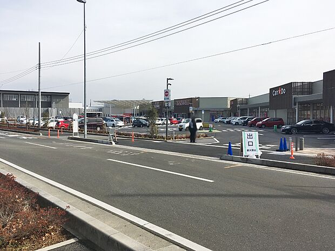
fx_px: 281
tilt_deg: -2.5
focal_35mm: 29
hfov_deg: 61.7
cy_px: 126
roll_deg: +0.7
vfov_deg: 48.2
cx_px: 168
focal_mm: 4.15
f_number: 2.2
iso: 25
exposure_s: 1/1832
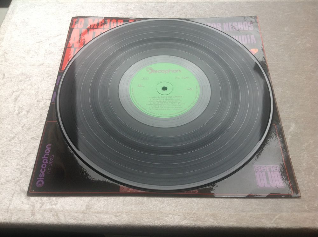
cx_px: 159
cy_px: 118
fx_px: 321
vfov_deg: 40.6
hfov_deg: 52.7
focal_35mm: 35
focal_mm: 4.28
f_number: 2.4
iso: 64
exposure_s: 1/30
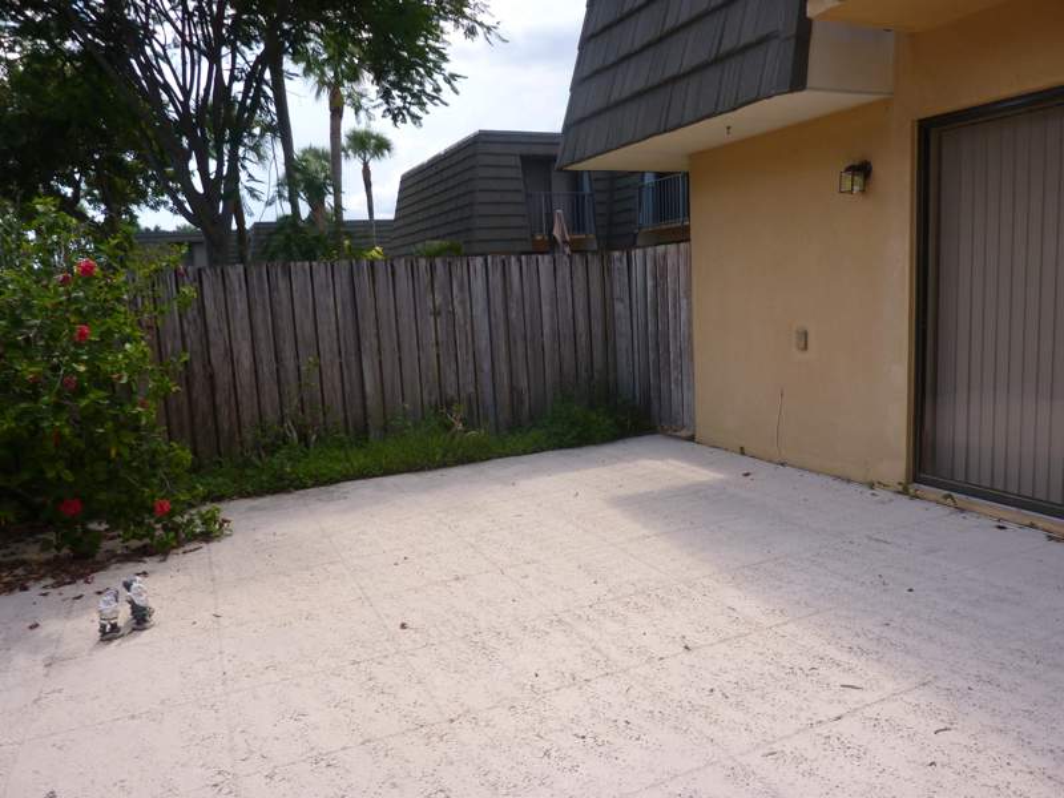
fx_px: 768
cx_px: 532
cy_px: 399
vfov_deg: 54.9
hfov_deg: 69.4
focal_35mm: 25
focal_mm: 4.1
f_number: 4
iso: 80
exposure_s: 1/200
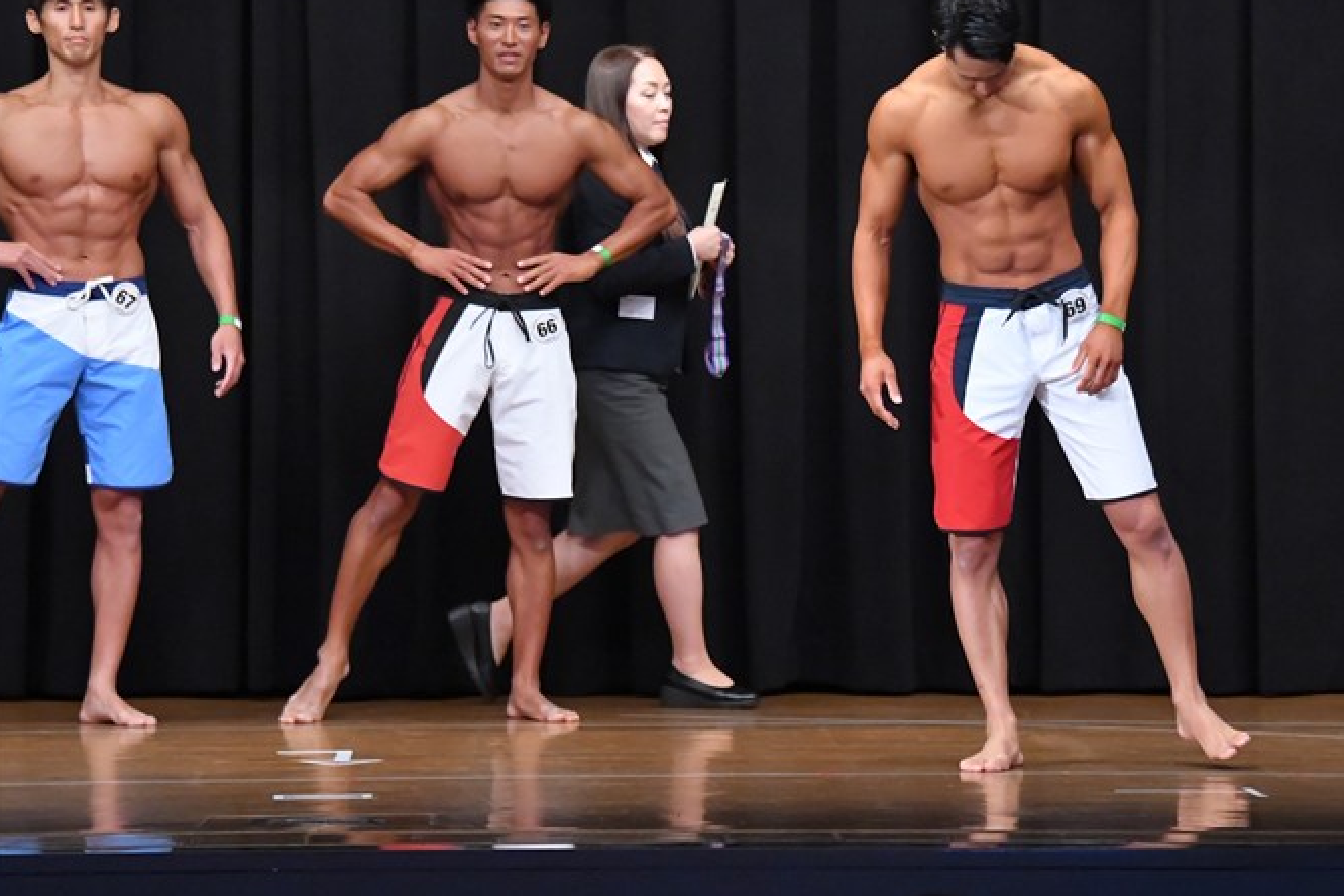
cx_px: 772
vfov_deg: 5.8
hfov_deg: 8.8
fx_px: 8773
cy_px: 402
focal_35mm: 235
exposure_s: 1/400
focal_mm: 135
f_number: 5.6
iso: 8000
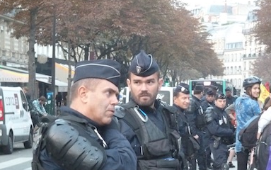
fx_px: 939
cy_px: 115
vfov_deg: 10.3
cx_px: 173
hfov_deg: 16.4
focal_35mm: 127
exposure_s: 1/40
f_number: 4.3
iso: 800
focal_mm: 14.7
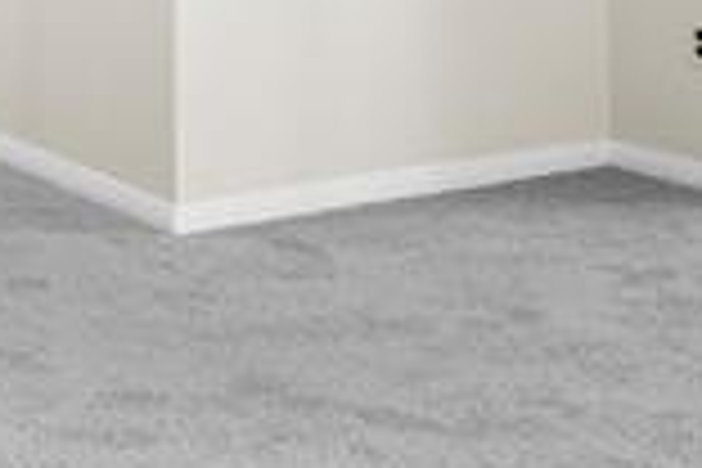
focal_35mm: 105
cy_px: -243
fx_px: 2047
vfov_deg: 12.4
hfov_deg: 19.3
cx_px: 153
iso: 160
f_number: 8
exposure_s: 1/2.5
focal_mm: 16
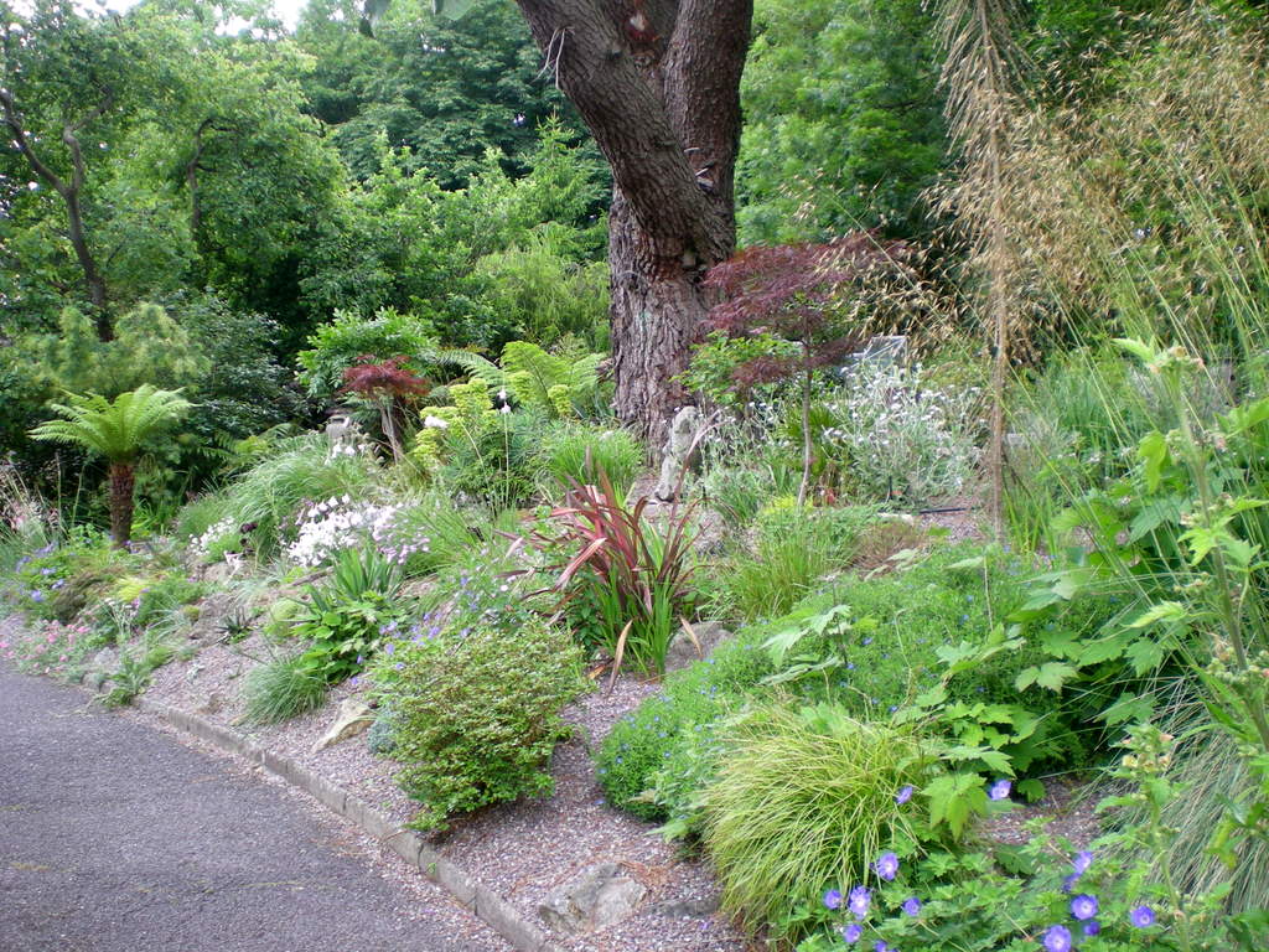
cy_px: 476
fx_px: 1393
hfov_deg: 49.0
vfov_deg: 37.7
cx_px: 634
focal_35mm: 38
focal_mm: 6.3
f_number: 3.1
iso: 76
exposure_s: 1/61.6
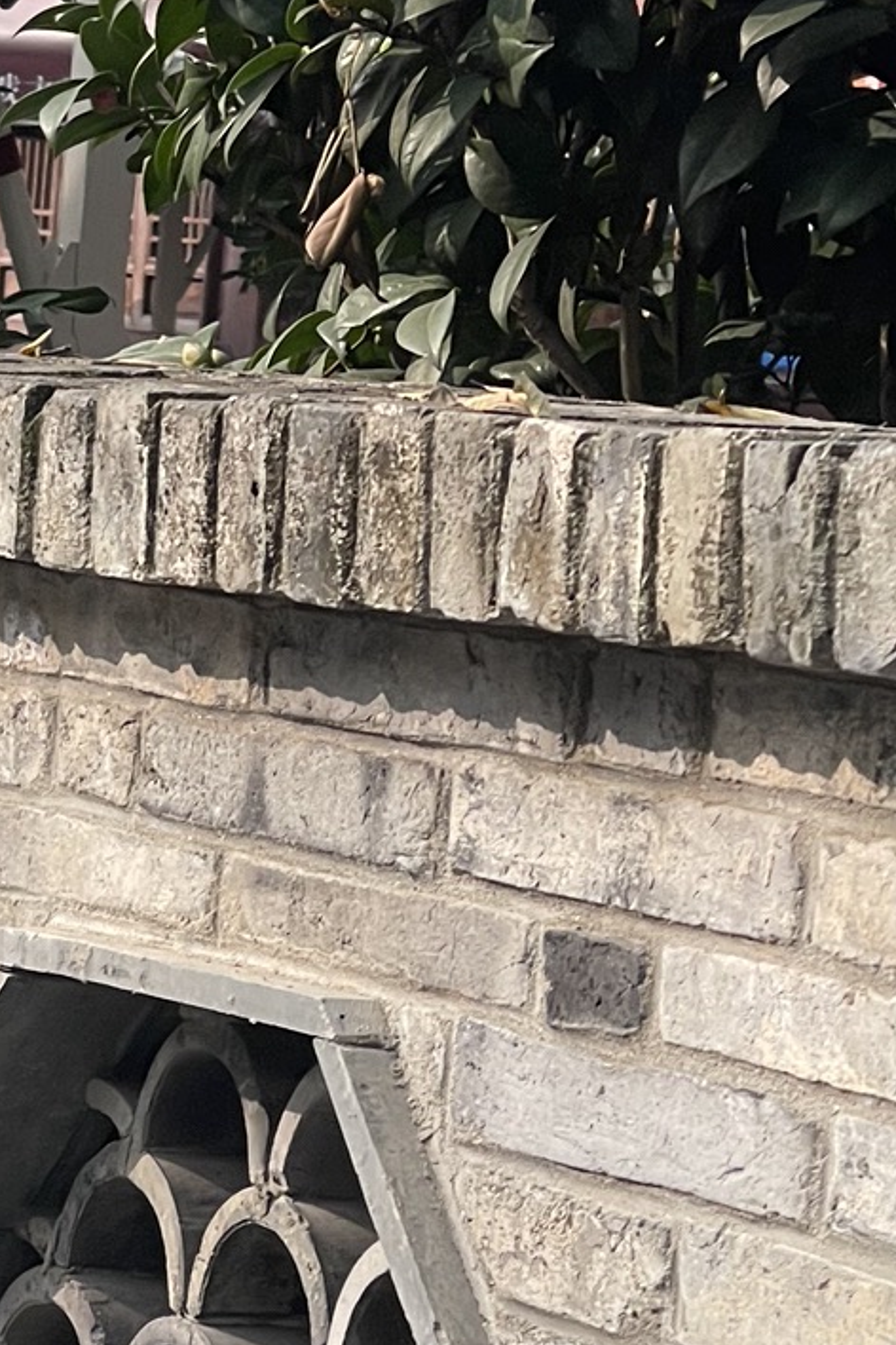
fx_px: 7018
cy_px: 224
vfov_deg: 10.9
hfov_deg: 7.2
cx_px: -194
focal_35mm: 188
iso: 20
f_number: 2.2
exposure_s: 1/300
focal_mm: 7.5
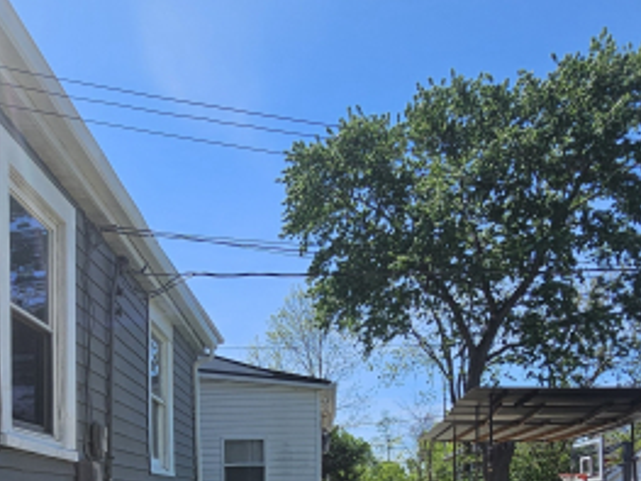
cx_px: 257
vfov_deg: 36.5
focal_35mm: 33
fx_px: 611
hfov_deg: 55.0
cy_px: 525
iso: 50
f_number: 2.2
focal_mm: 2.2
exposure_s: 1/2882
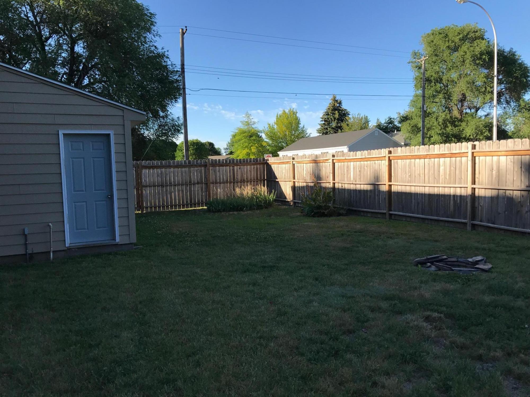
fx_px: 429
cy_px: 198
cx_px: 265
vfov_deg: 49.7
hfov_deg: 63.4
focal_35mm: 28
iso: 20
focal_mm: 3.99
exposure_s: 1/958
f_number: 1.8
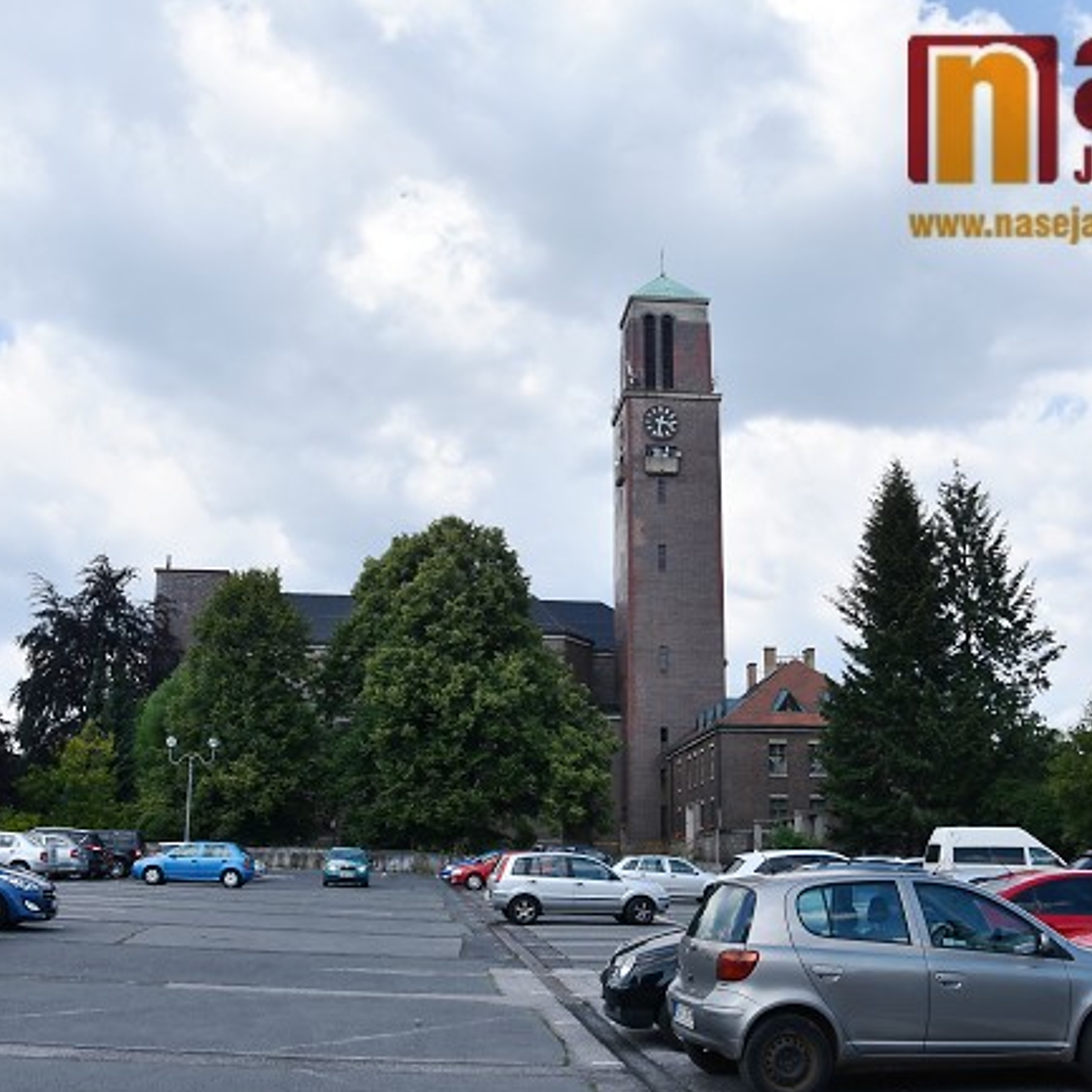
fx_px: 1249
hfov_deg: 47.2
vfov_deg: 47.2
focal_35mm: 35
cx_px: 497
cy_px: 547
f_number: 8
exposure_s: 1/500
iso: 160
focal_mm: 18
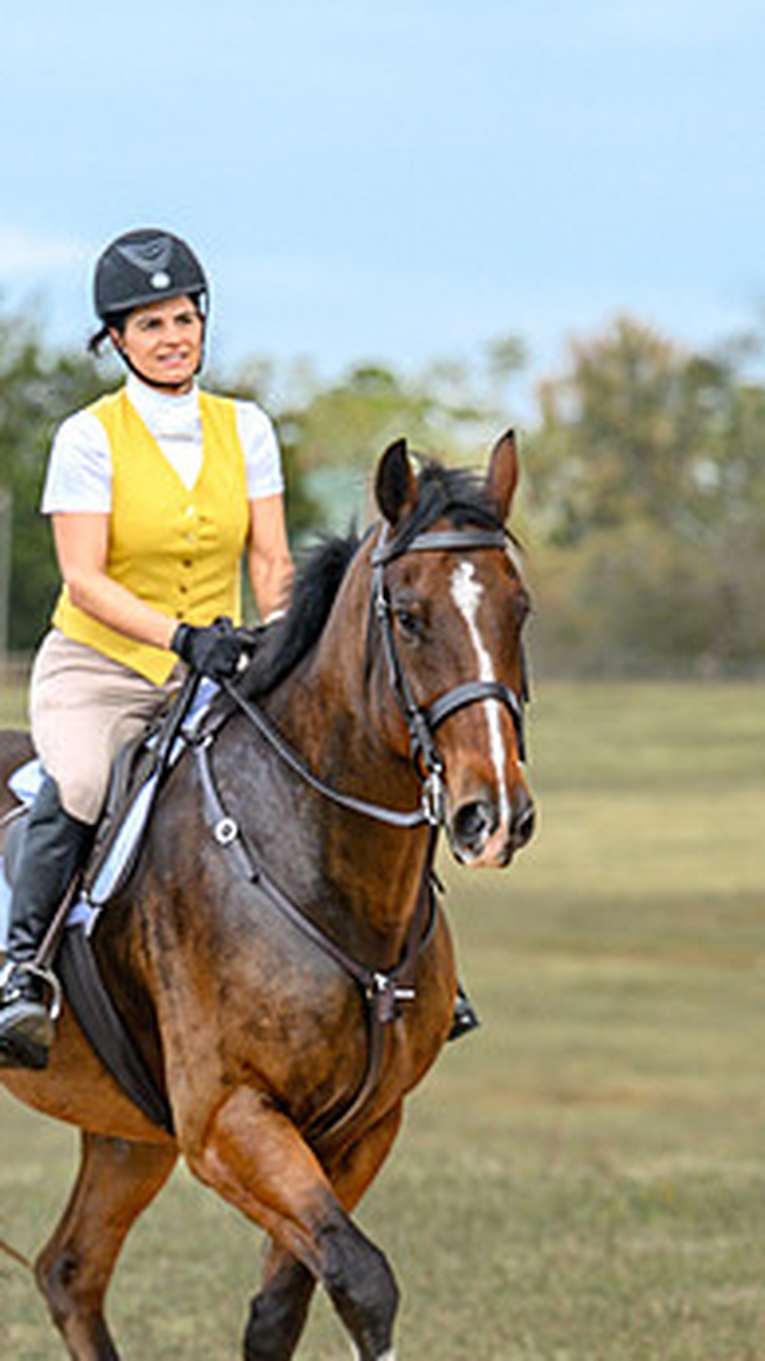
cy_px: 809
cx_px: 434
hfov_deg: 4.4
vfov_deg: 7.8
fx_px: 9955
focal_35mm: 276
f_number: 3.5
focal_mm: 115
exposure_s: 1/1000
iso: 400
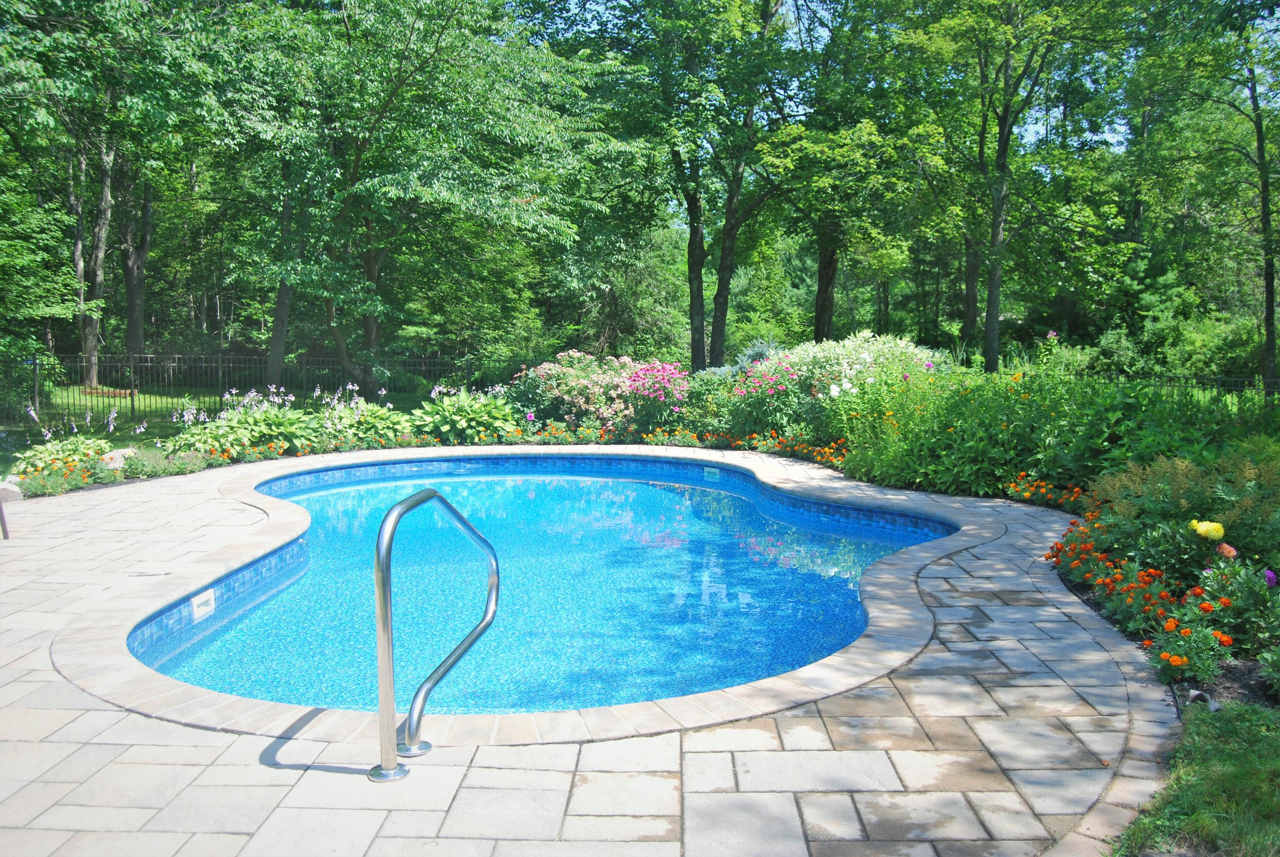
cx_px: 640
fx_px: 1068
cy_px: 428
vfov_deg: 43.7
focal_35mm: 30
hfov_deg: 61.9
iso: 100
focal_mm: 20
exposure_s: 1/160
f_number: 6.3
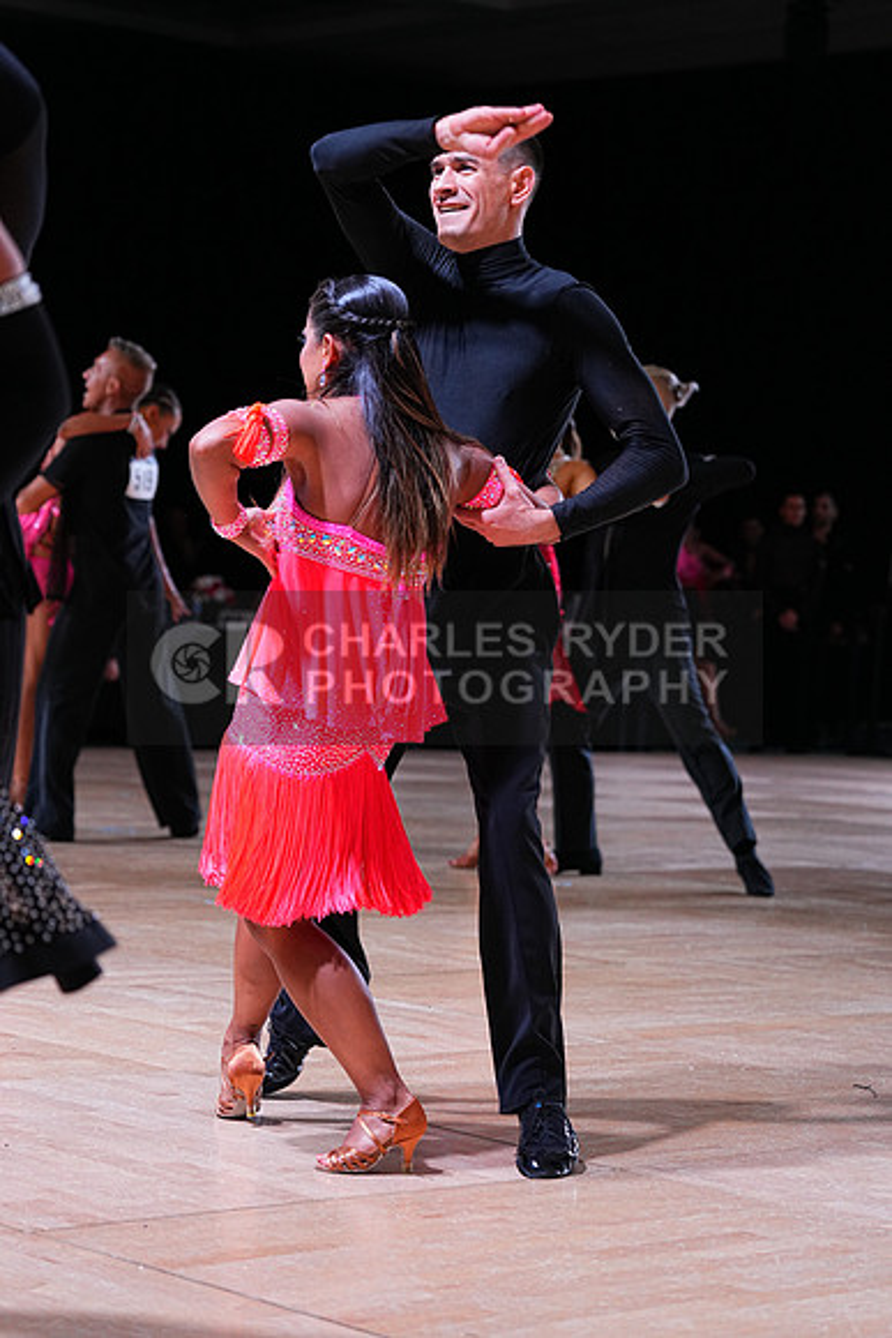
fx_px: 3231
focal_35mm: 87
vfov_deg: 23.4
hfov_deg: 15.7
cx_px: 446
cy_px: 669
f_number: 4
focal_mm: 87
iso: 1600
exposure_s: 1/400
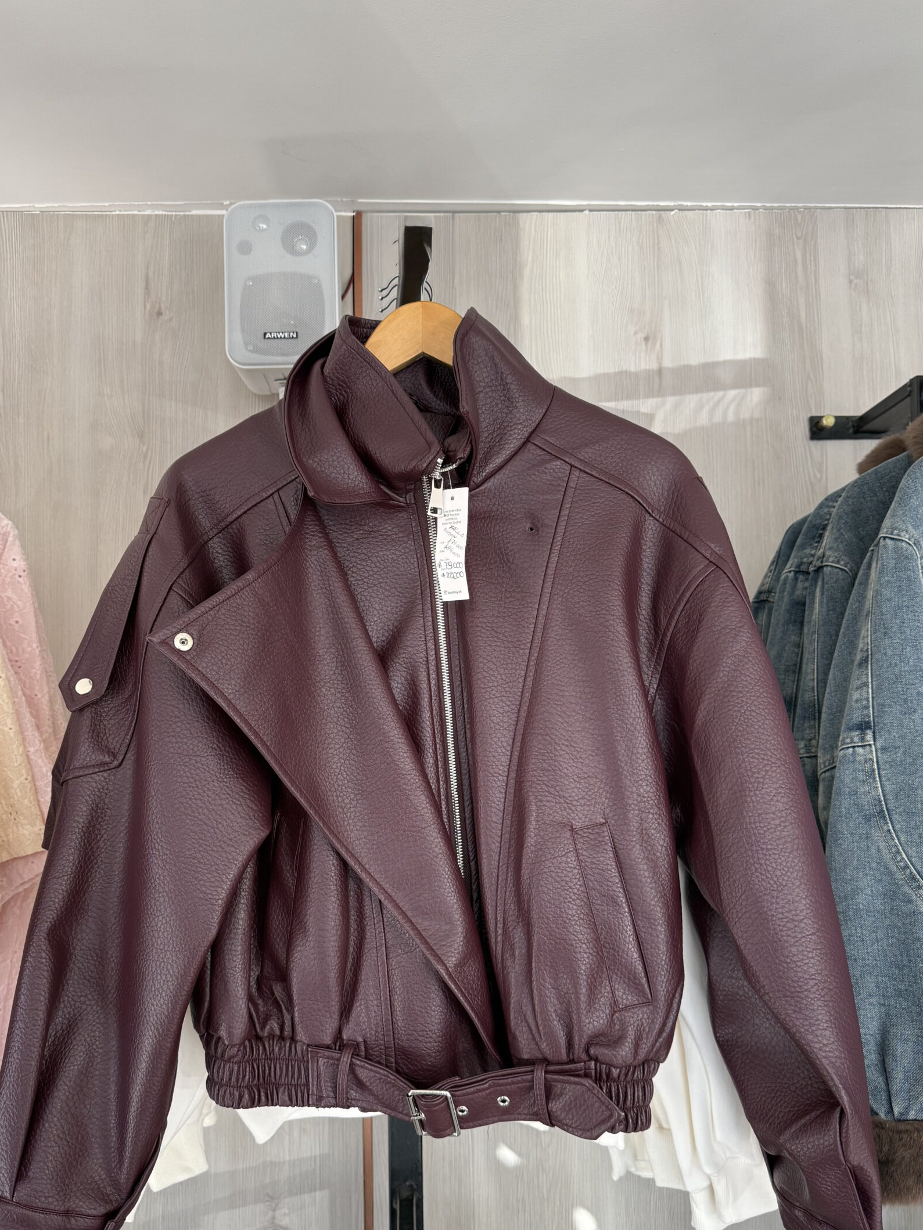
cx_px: 416
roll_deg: +0.0
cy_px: 701
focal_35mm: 29
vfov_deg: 61.4
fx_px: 1031
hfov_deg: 48.2
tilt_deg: +3.7
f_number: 1.78
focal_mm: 6.76
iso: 100
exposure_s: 1/121
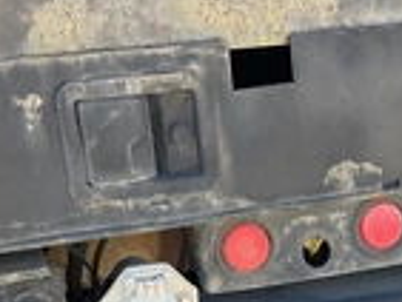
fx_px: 953
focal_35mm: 82
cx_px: 314
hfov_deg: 23.5
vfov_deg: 17.0
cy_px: 393
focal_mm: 3
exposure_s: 1/125
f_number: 1.8
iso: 32
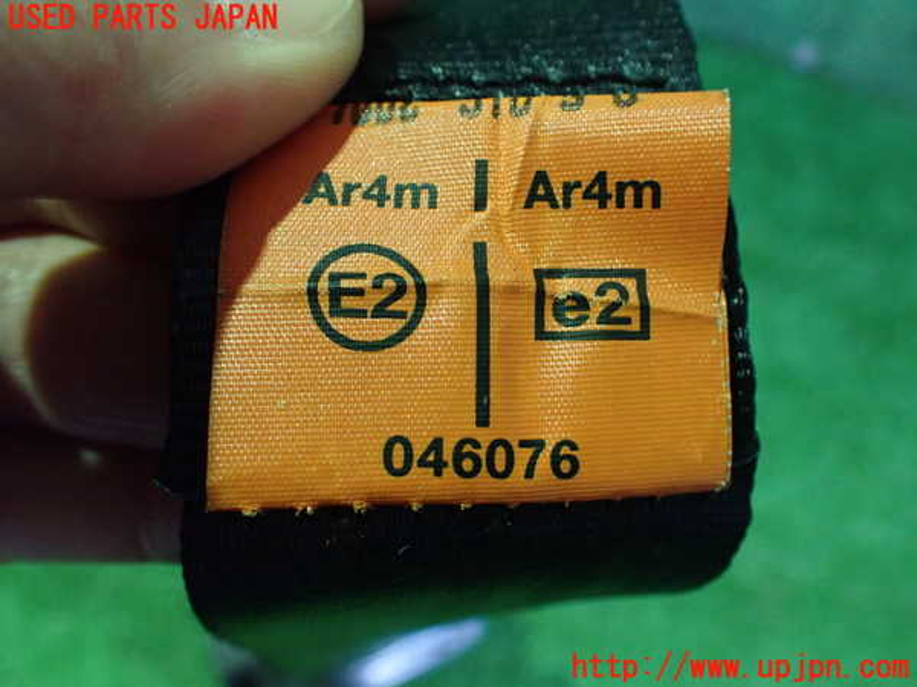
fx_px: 795
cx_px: 458
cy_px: 344
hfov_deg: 60.0
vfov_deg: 46.8
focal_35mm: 30
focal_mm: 5.4
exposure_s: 1/30
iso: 1000
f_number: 2.3
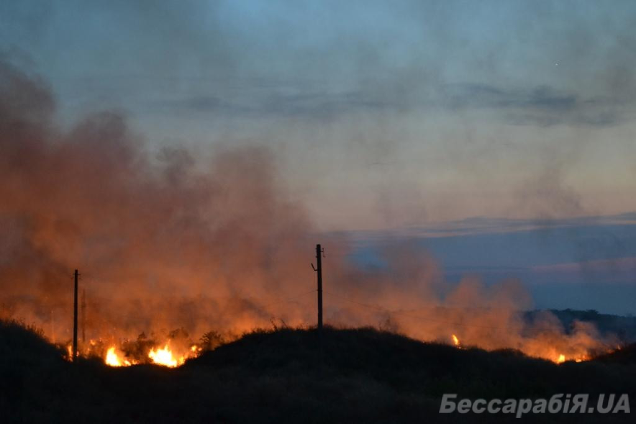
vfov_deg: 16.6
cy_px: 212
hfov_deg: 24.6
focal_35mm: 82
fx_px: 1458
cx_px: 318
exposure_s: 1/15
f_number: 5.6
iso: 1100
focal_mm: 55
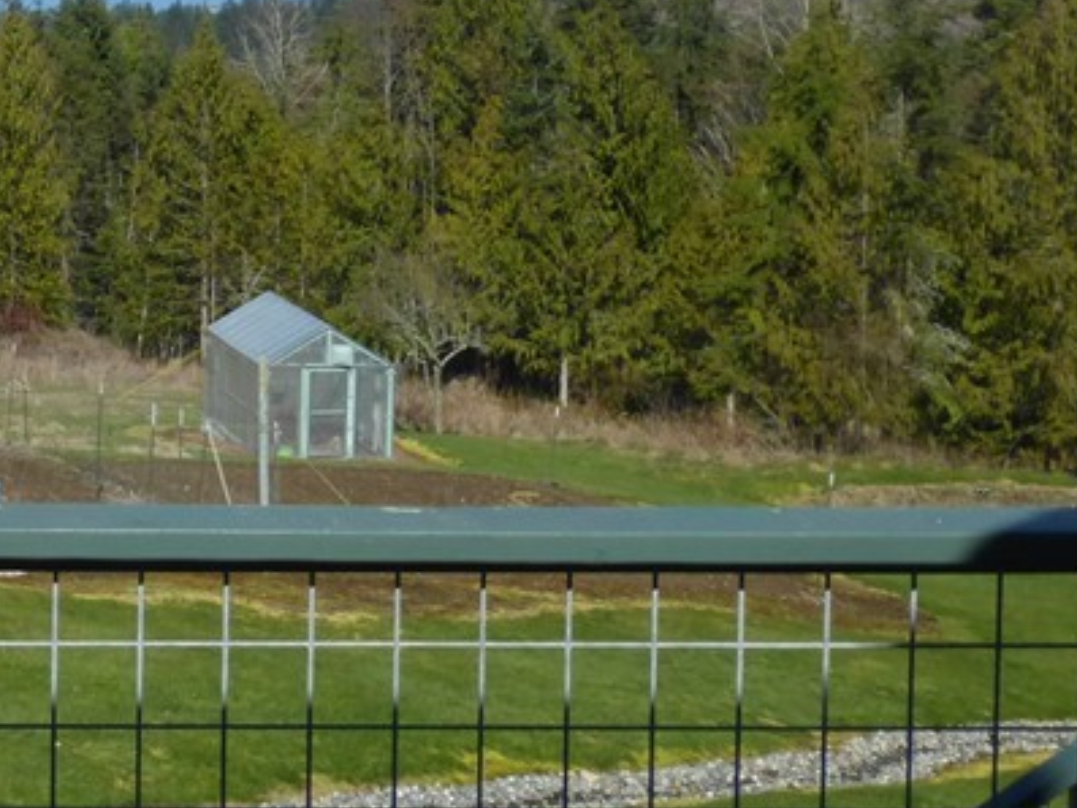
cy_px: 89
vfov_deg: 18.2
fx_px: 2490
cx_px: -231
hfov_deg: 22.4
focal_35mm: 80
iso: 100
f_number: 4
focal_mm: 5.4
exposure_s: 1/1000
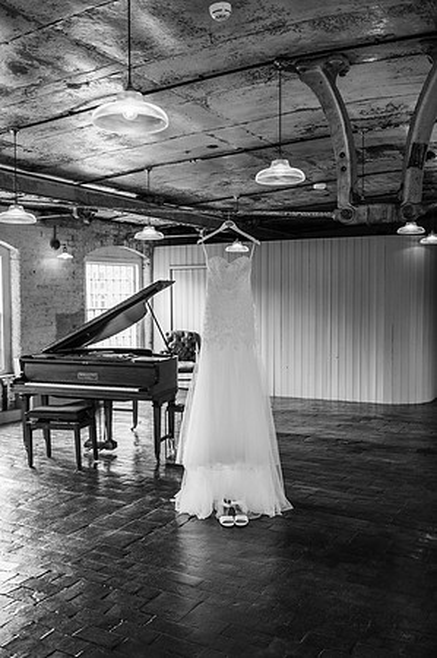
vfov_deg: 54.5
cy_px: 329
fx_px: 639
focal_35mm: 35
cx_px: 218
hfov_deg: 37.8
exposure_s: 1/200
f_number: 2.5
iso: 450
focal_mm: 35
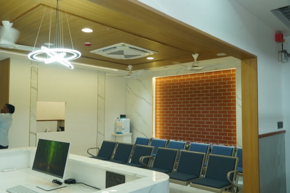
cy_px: 96
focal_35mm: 30
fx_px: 242
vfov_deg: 43.6
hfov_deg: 62.0
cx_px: 145
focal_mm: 30
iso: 1250
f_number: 5.6
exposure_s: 1/125
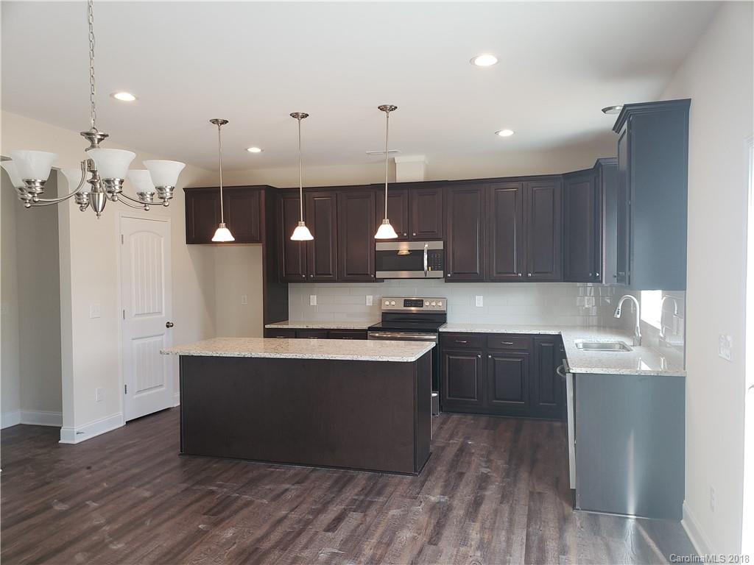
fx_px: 566
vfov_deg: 53.1
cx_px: 377
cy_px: 282
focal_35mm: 26
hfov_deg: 67.3
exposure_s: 1/60
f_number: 2.4
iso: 160
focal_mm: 4.3
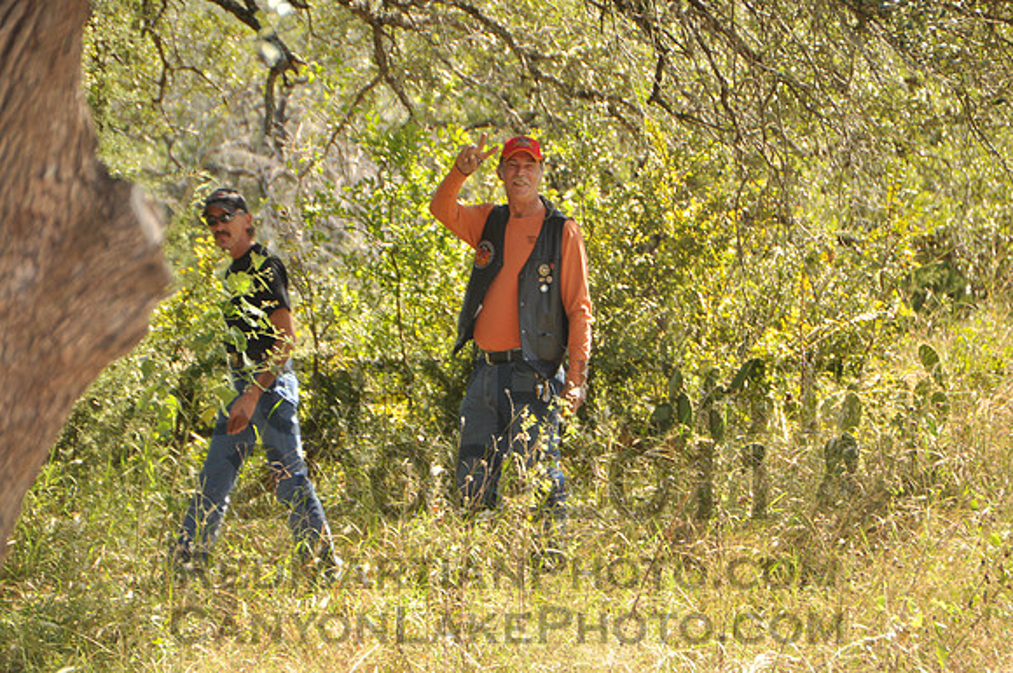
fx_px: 7165
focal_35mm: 255
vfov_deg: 5.4
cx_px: 506
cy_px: 336
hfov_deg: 8.1
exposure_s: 1/180
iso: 200
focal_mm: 170
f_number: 6.7
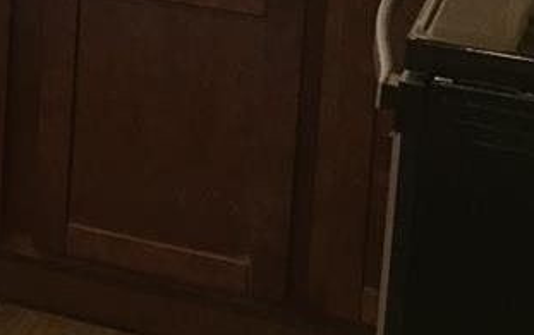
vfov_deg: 8.4
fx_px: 2156
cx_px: -560
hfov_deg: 12.3
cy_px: -345
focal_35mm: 148
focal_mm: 4.15
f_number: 2.2
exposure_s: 1/15
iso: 40
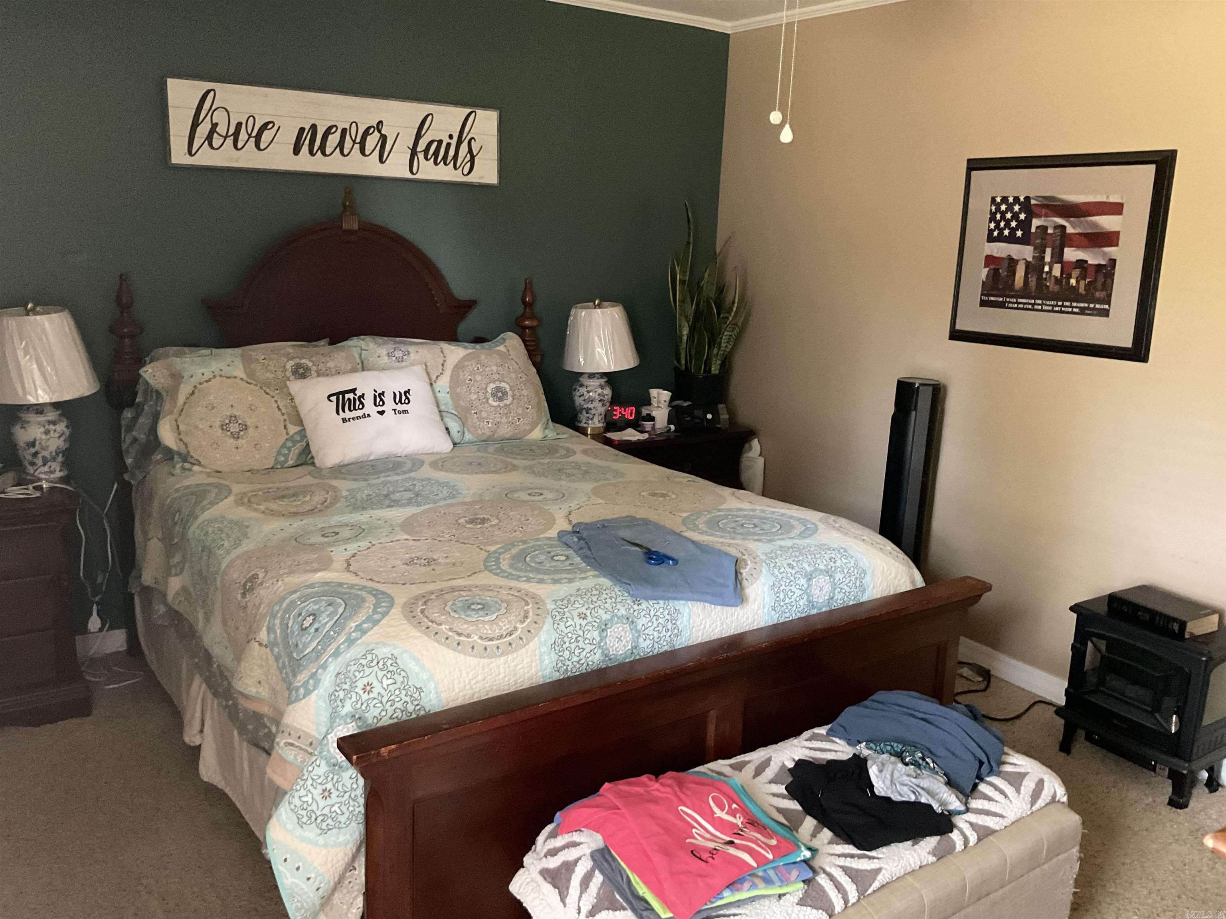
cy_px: 460
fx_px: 1027
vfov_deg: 48.2
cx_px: 613
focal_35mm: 29
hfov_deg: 61.7
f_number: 1.8
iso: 500
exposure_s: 1/30
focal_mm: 3
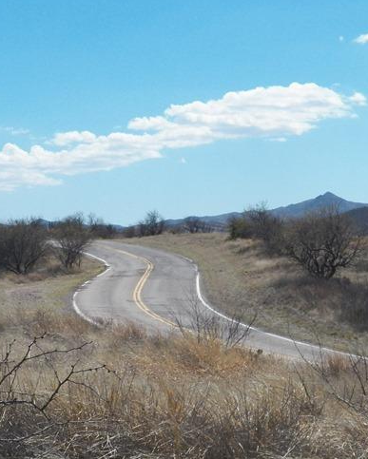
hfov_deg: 15.2
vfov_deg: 19.0
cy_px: 255
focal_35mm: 101
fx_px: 1374
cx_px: 223
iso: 125
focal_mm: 8.9
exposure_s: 1/1250
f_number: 4.5
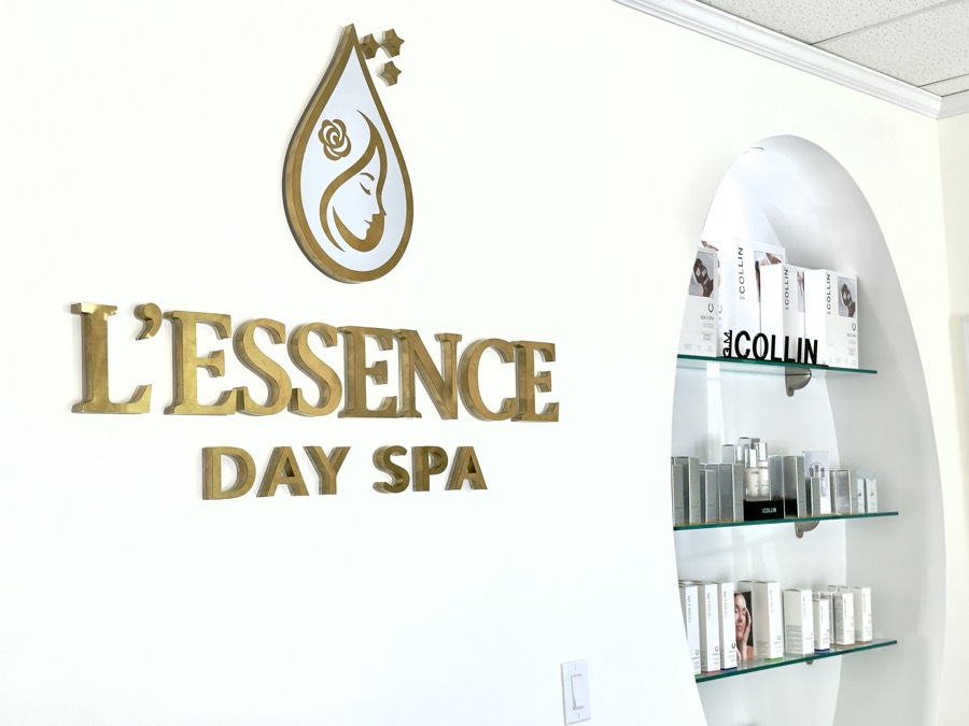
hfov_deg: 39.7
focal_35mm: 48
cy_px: 363
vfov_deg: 30.3
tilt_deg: +5.6
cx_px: 484
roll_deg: +2.3
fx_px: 1344
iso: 64
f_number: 1.78
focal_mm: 6.76
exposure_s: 1/249
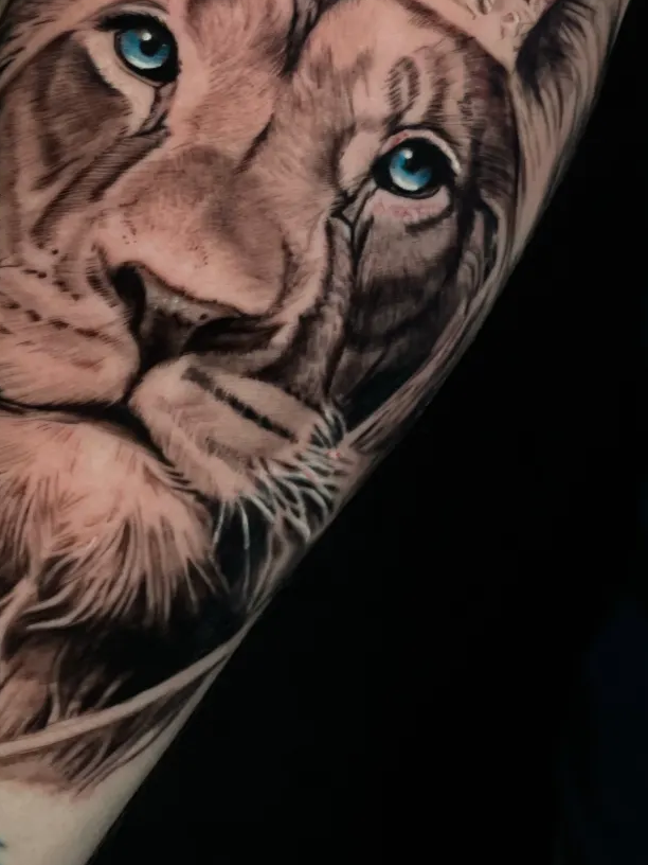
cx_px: 272
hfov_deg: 14.5
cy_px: 228
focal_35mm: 102
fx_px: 2546
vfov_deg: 19.1
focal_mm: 6
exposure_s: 1/33
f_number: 2
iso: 160
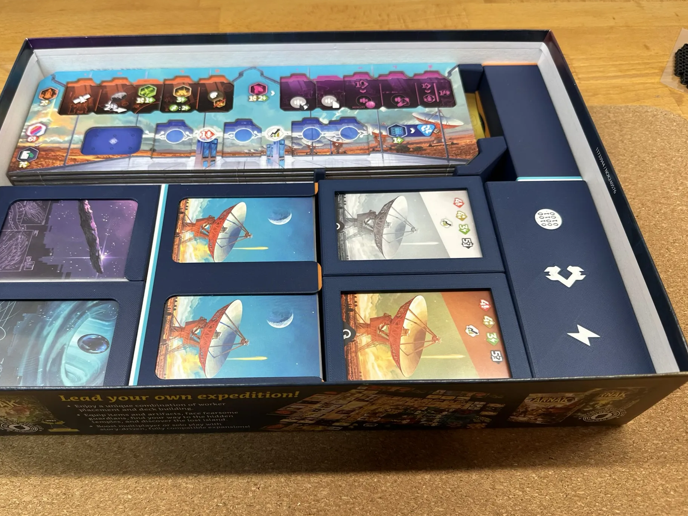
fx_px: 537
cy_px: 269
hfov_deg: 65.1
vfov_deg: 51.3
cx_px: 302
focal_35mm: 27
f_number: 1.78
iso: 80
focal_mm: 6.86
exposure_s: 1/100
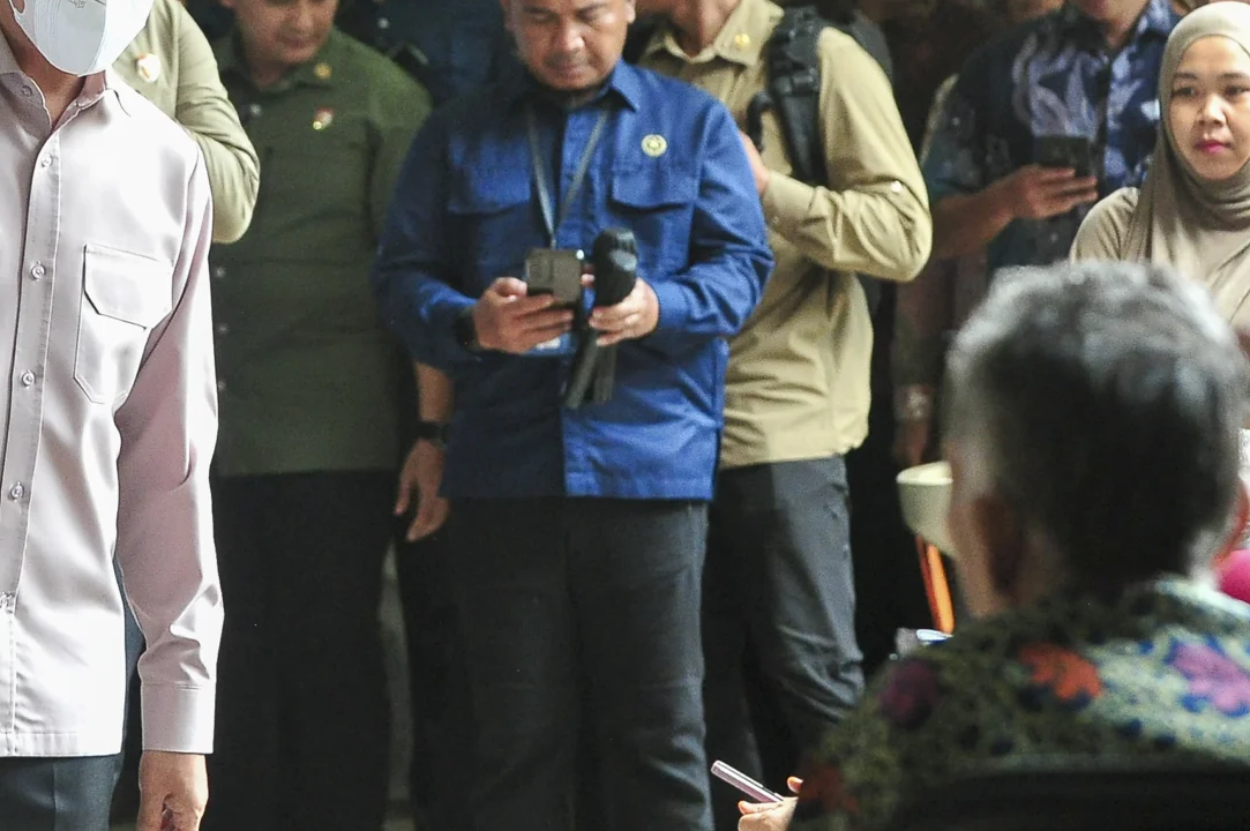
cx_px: 605
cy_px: 304
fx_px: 4232
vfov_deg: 11.2
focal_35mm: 122
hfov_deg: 16.8
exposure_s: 1/400
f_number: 4
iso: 5000
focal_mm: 86
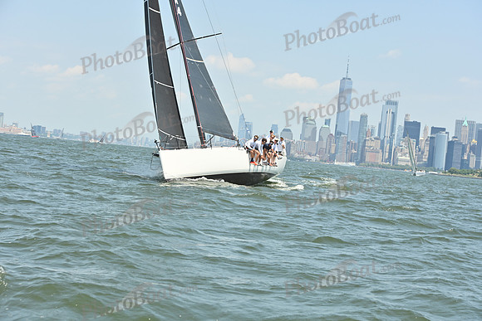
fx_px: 1098
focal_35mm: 82
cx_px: 241
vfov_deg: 16.7
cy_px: 160
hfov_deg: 24.8
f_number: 6.3
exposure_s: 1/1250
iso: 320
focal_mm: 82
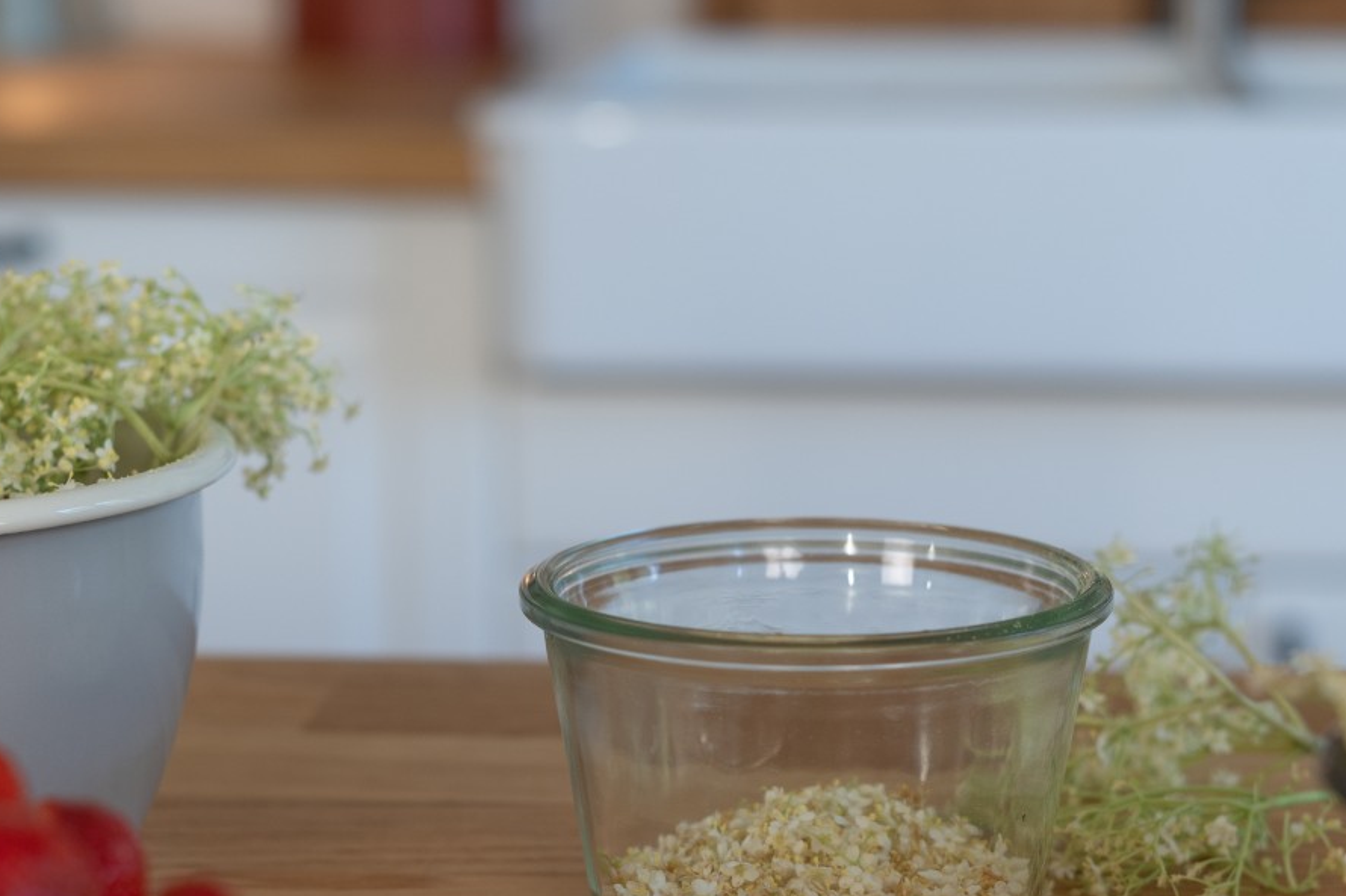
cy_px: 641
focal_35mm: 91
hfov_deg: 22.4
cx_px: 694
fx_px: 3402
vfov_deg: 15.0
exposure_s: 1/80
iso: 250
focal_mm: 50
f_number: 3.5
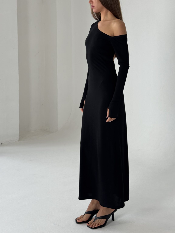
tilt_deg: -5.6
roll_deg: -1.2
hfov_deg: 30.3
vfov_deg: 39.7
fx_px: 324
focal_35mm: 48
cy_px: 116
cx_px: 88
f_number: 1.78
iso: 50
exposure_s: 1/100
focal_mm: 6.76
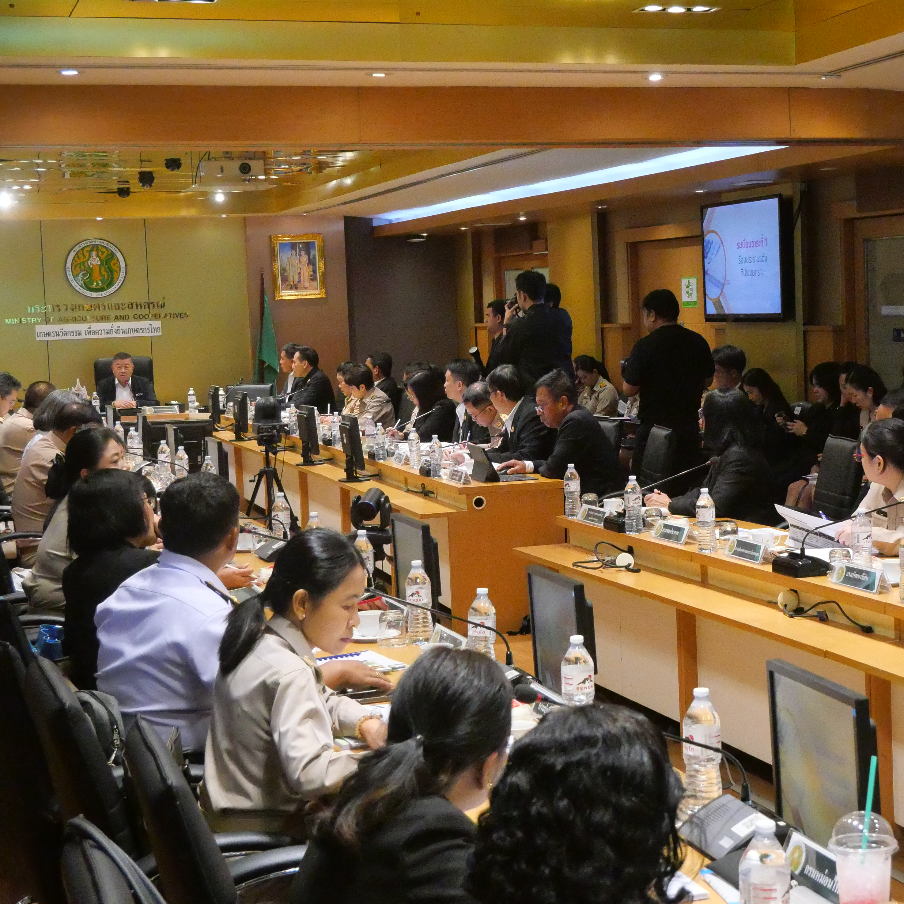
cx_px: 619
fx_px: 1773
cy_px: 452
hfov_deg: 28.4
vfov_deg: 28.6
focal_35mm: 60
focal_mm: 23
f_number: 5.6
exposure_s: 1/200
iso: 6400
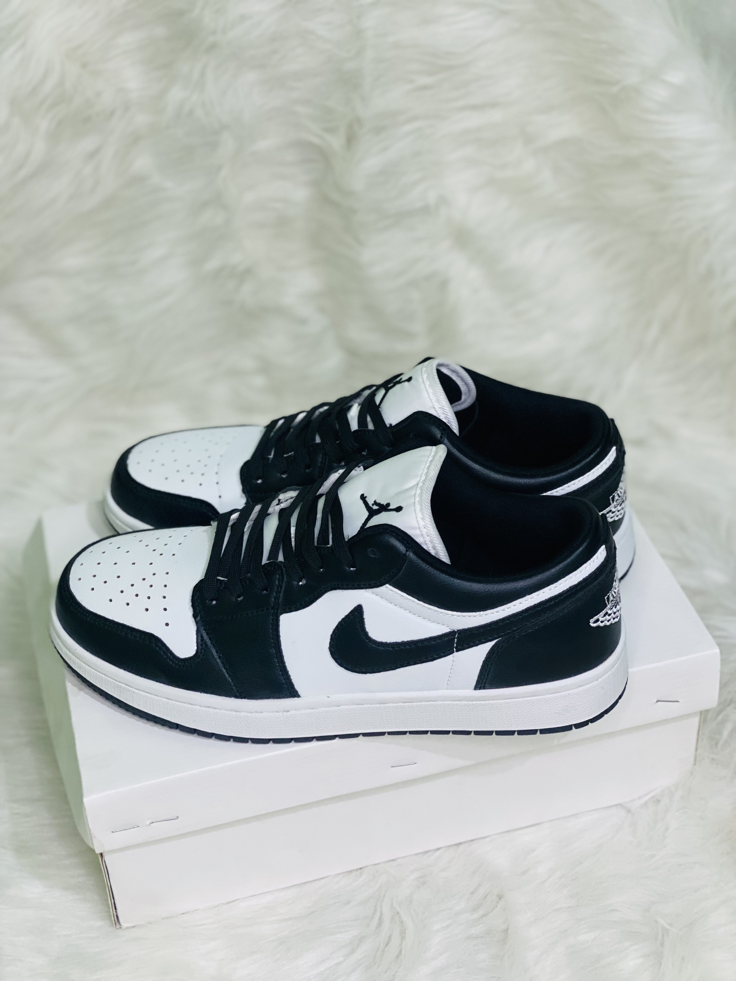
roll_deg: +3.4
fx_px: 1474
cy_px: 490
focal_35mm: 52
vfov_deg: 36.8
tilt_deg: -38.8
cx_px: 368
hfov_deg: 28.0
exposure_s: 1/40
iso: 250
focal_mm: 6
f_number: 2
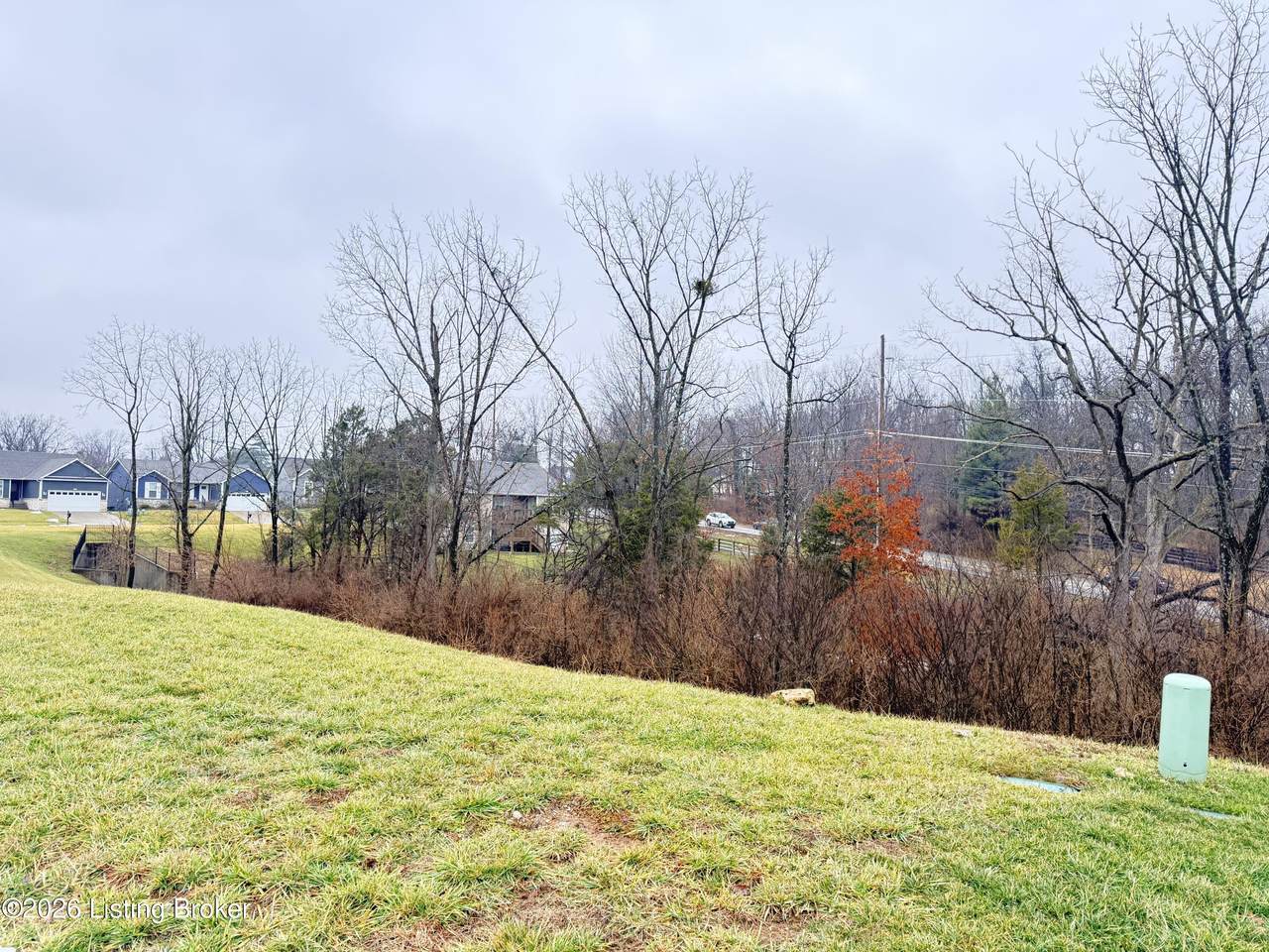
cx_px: 634
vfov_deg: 56.8
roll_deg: -1.1
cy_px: 476
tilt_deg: +1.9
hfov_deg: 71.6
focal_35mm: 24
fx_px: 880
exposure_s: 1/277
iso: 100
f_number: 1.78
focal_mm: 6.76
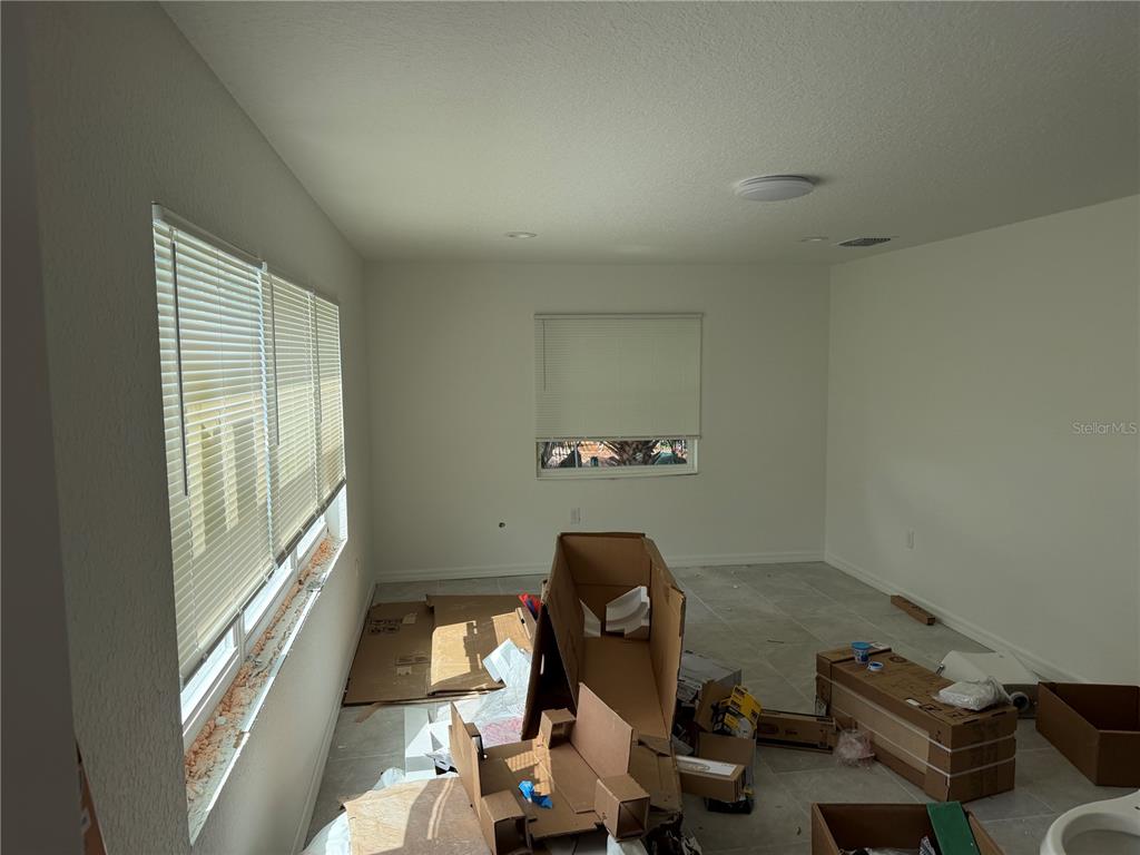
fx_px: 790
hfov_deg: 71.6
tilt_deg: -8.1
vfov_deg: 56.8
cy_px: 428
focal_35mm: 24
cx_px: 570
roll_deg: +0.7
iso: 100
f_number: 1.78
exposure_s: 1/637
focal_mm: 6.76
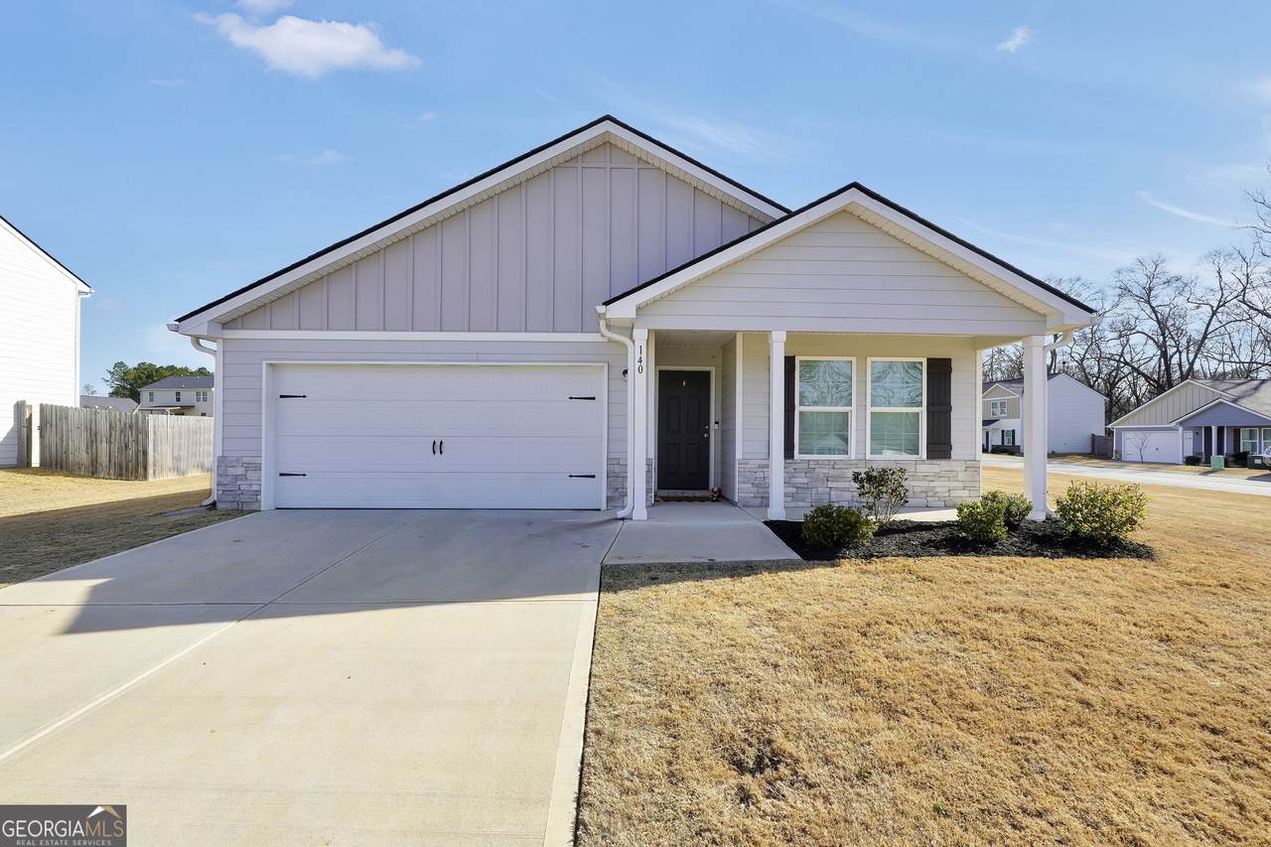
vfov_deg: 77.3
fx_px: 529
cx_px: 636
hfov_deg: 100.4
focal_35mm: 15
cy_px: 424
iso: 100
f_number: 9
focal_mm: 10
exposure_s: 1/125
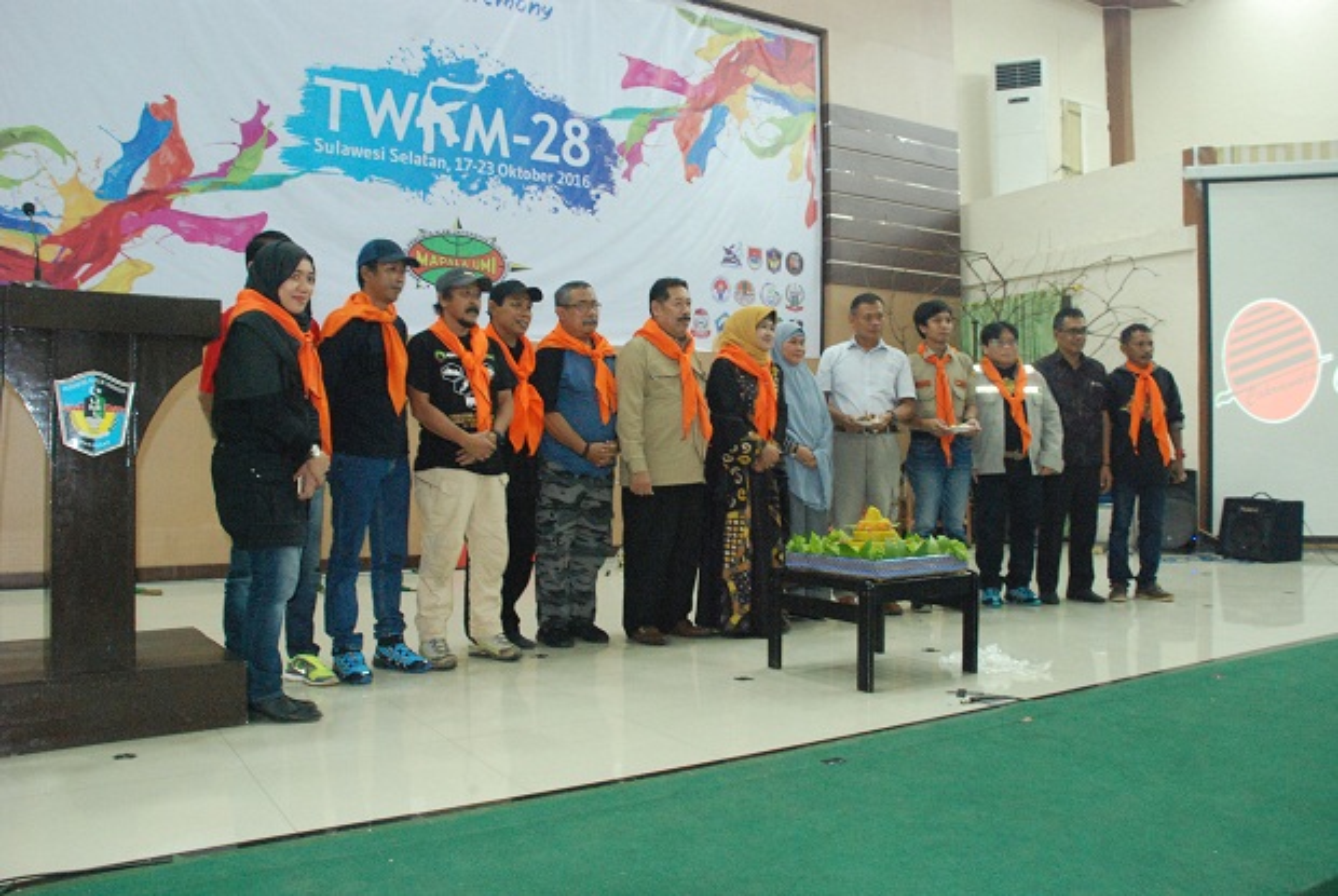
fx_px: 1116
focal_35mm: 30
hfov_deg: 61.9
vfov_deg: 43.7
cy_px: 448
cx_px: 669
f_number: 6.3
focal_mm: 20
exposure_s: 1/6
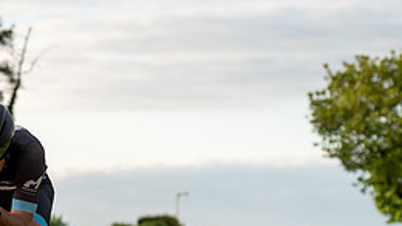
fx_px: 1971
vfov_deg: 6.5
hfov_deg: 11.5
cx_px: 11
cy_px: 199
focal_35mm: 185
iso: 320
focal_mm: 79
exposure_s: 1/1000
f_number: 4
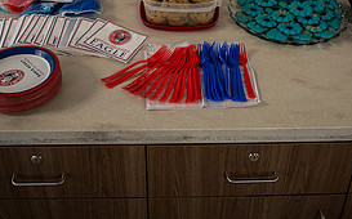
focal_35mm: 52
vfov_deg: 23.7
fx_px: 498
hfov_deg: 38.9
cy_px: -3
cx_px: 188
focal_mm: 24
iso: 1100
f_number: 4
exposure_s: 1/125
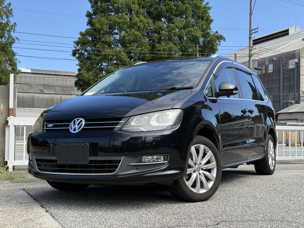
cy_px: 114
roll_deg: -0.2
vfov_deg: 30.3
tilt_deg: +2.8
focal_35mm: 48
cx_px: 152
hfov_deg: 39.7
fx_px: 422
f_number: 1.78
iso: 80
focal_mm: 6.76
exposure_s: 1/2208
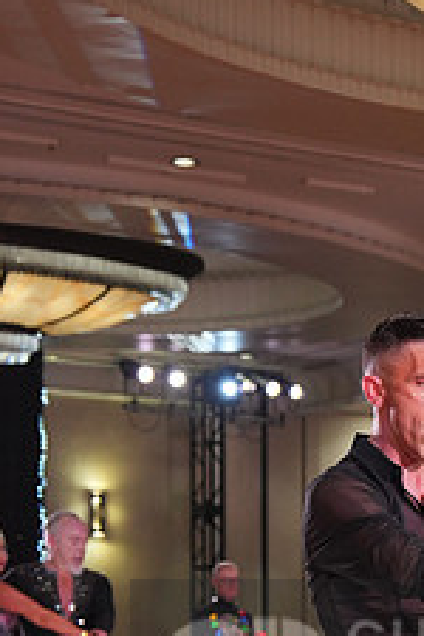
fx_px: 2279
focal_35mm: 129
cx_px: 522
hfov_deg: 10.4
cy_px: 676
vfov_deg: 15.5
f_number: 4
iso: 1600
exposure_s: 1/500
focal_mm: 50
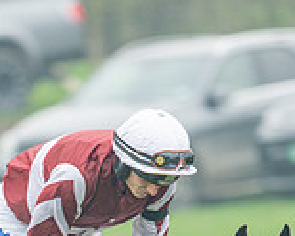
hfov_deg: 1.1
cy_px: 361
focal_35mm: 1840
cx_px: -20
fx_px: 16055
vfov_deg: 0.8
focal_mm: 400
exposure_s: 1/500
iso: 800
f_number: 4.5
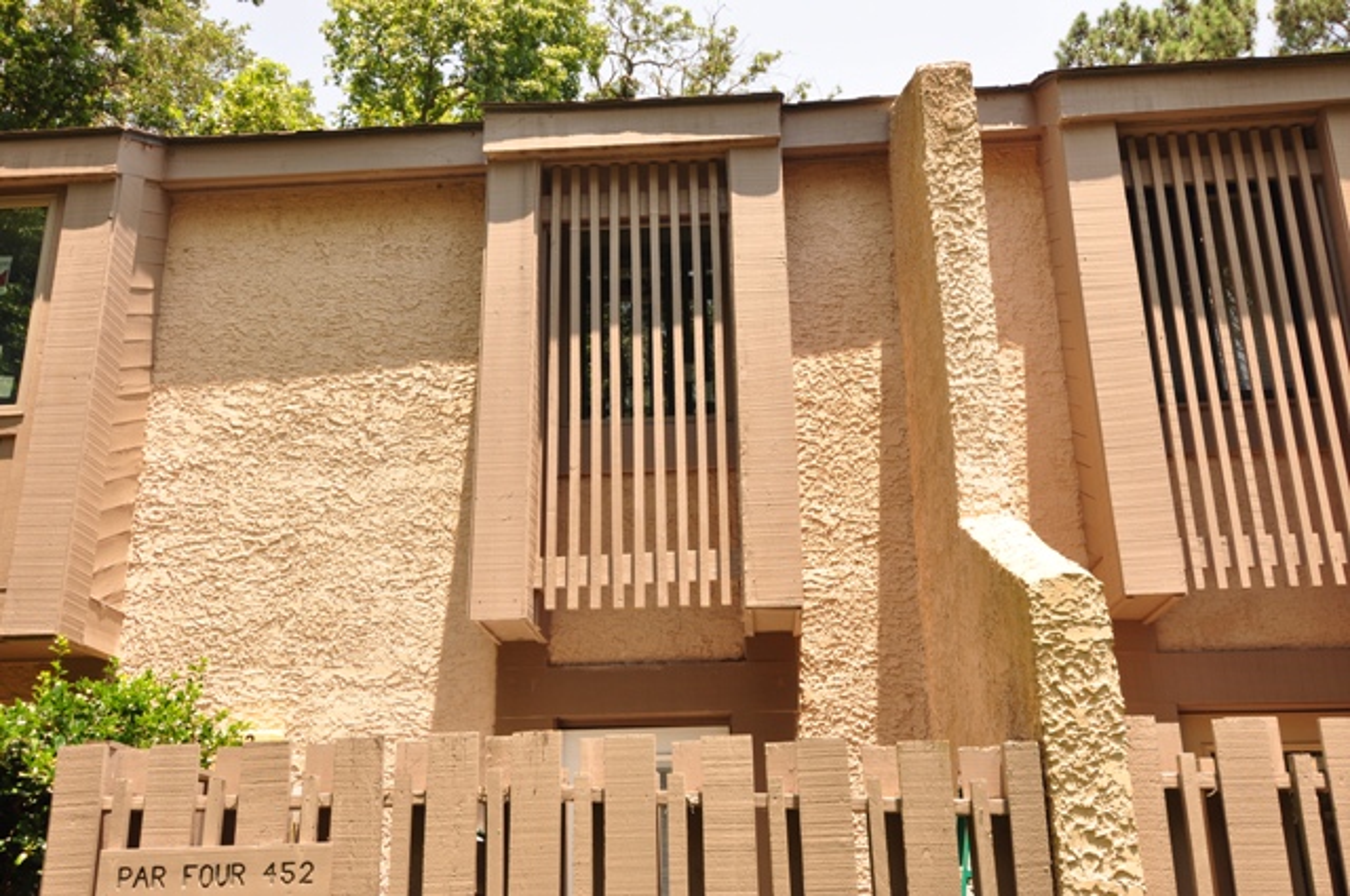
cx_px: 675
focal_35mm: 36
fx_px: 1348
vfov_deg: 36.8
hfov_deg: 53.2
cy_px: 448
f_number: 6.3
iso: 200
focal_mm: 24
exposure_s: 1/320
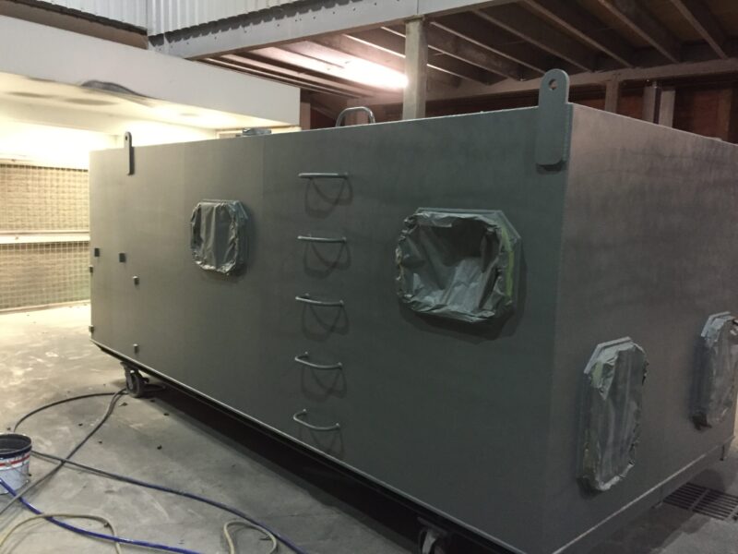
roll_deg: -1.1
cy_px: 277
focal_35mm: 29
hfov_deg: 61.7
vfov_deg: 48.2
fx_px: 618
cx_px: 369
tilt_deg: -6.3
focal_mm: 4.15
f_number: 2.2
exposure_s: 1/25
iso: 250
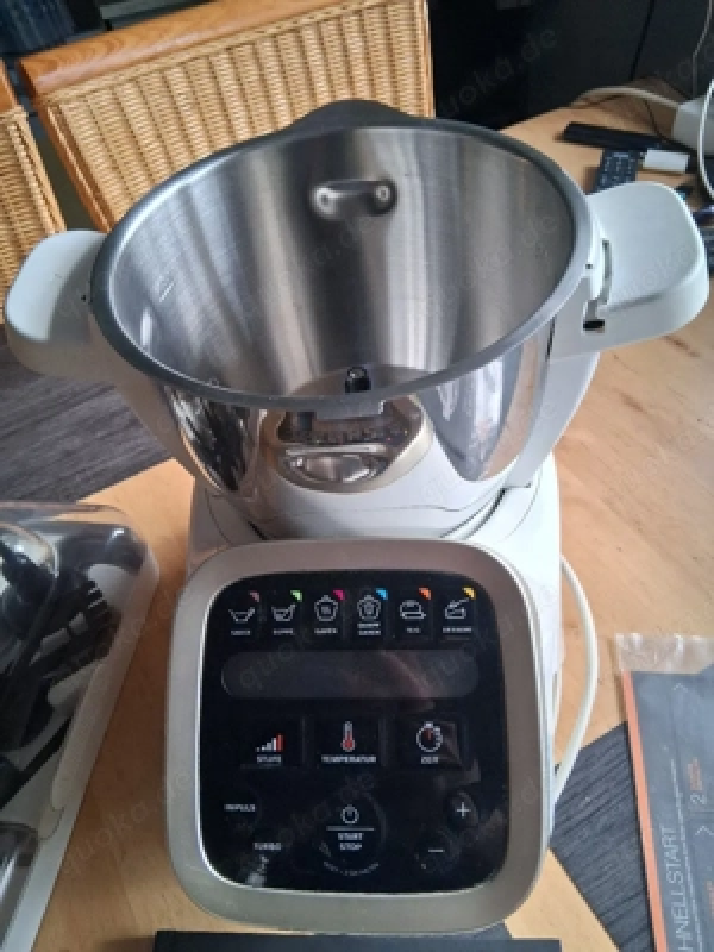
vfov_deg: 67.3
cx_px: 357
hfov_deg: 53.1
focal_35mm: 26
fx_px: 715
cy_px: 476
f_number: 1.8
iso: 160
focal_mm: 3.98
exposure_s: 1/120
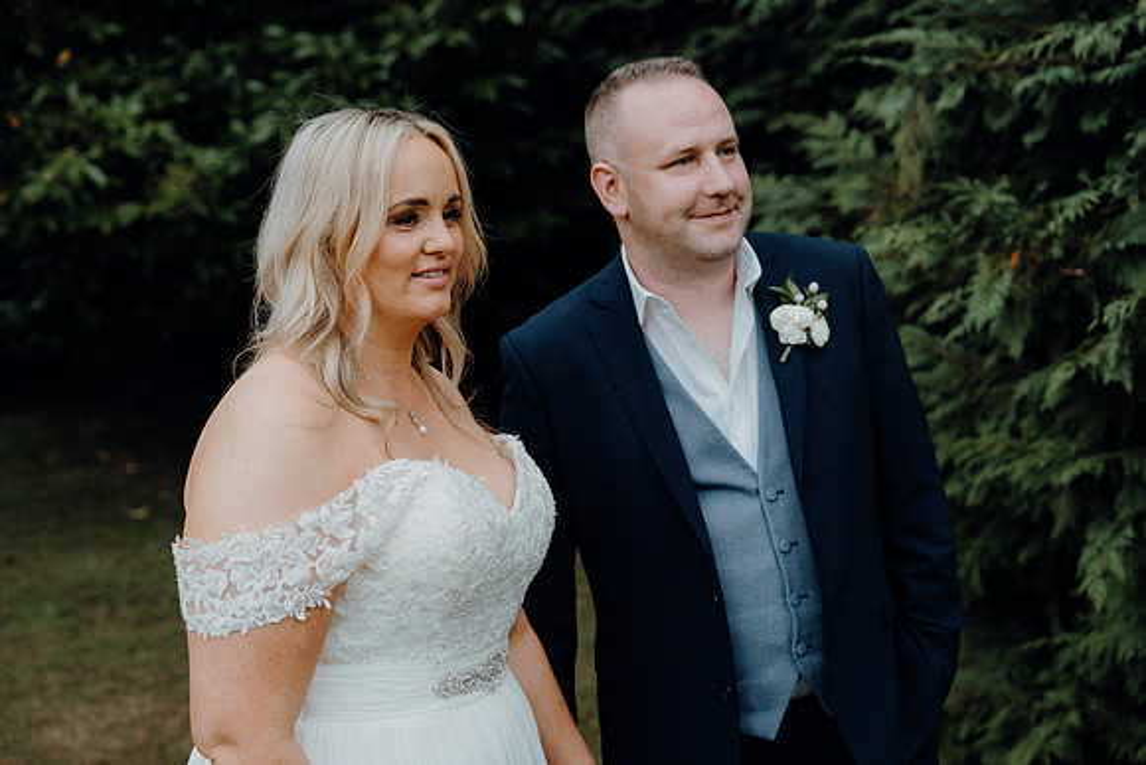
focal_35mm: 53
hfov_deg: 37.5
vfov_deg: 25.5
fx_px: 1687
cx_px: 573
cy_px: 382
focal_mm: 53
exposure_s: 1/160
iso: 2000
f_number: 3.5
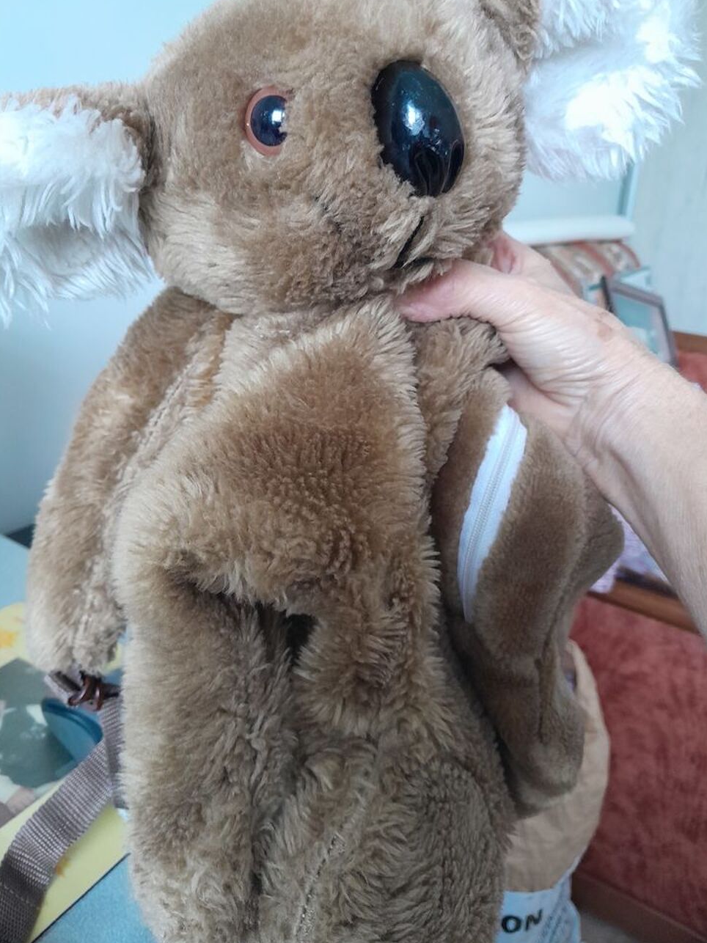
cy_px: 460
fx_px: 763
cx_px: 354
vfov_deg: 63.4
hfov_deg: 49.7
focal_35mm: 28
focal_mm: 4
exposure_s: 1/25
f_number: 1.8
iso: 500
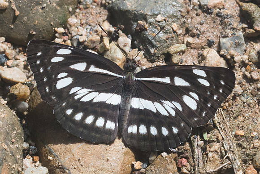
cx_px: 130
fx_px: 3827
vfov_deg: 2.6
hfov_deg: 3.9
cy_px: 109
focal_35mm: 530
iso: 1000
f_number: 7.1
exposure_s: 1/1250
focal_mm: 150
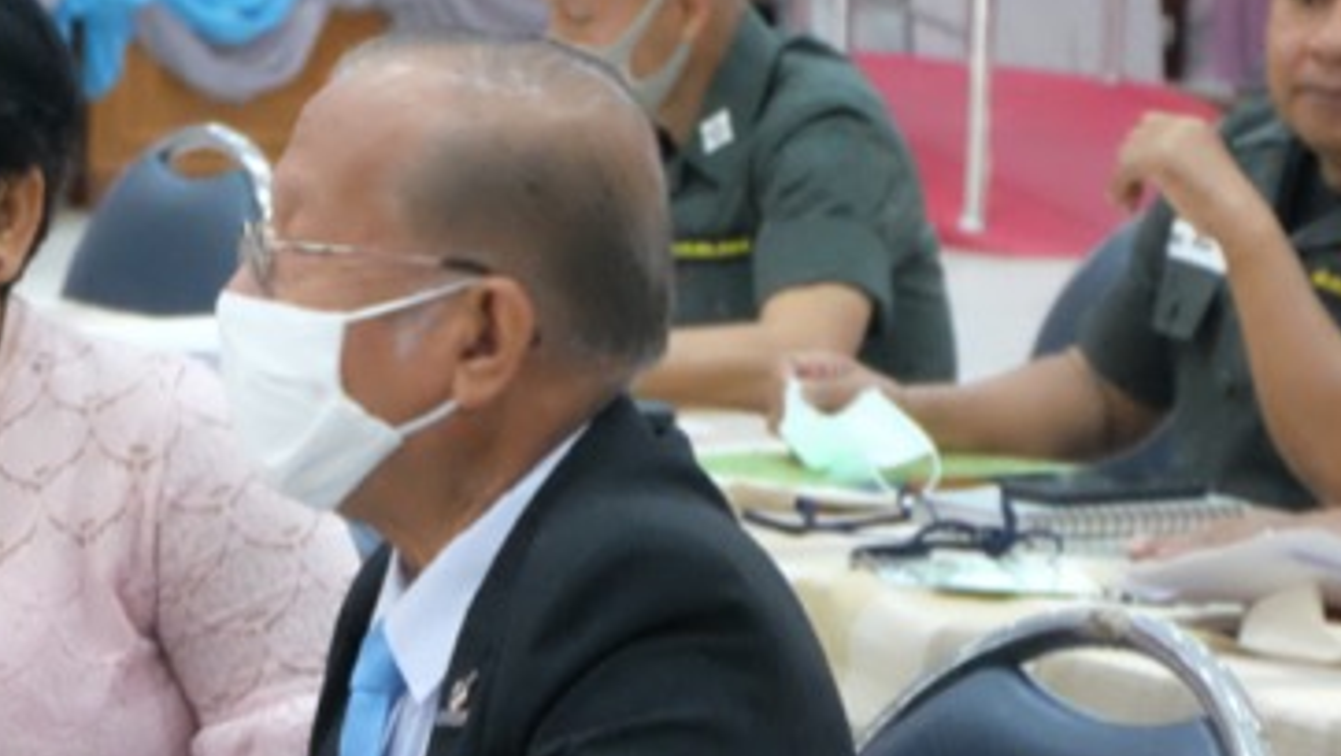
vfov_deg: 5.5
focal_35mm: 223
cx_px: 252
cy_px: 484
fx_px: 7933
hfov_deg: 9.6
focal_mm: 50
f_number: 5.6
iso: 6400
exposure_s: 1/52
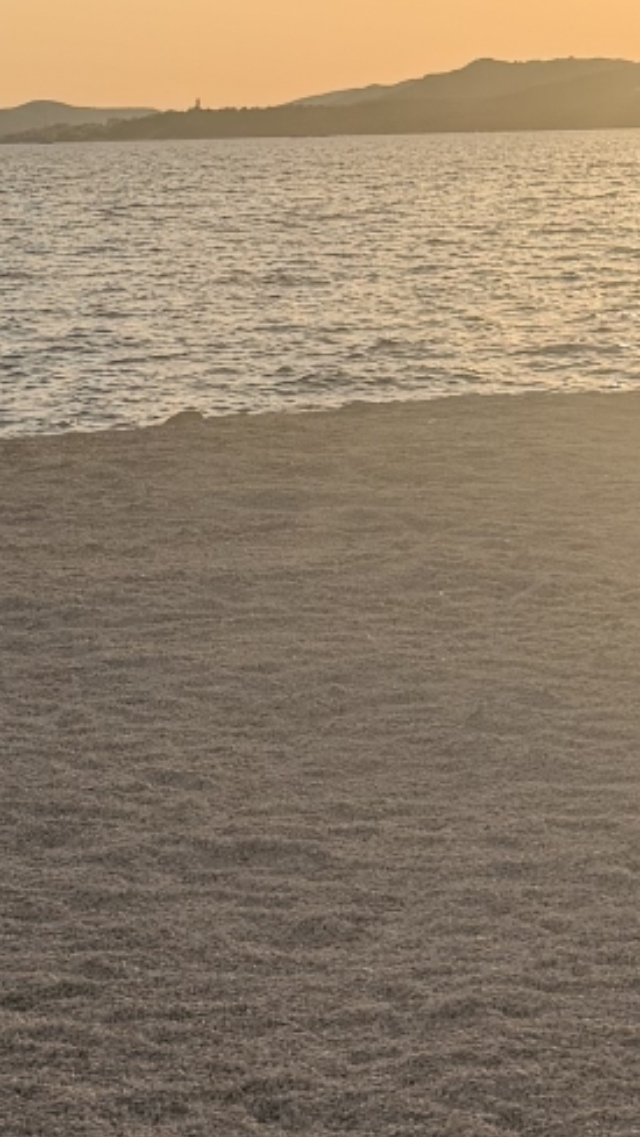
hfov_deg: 10.6
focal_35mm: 114
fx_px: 3440
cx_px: 74
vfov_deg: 18.6
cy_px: 213
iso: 125
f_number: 1.78
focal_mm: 6.76
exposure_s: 1/4167
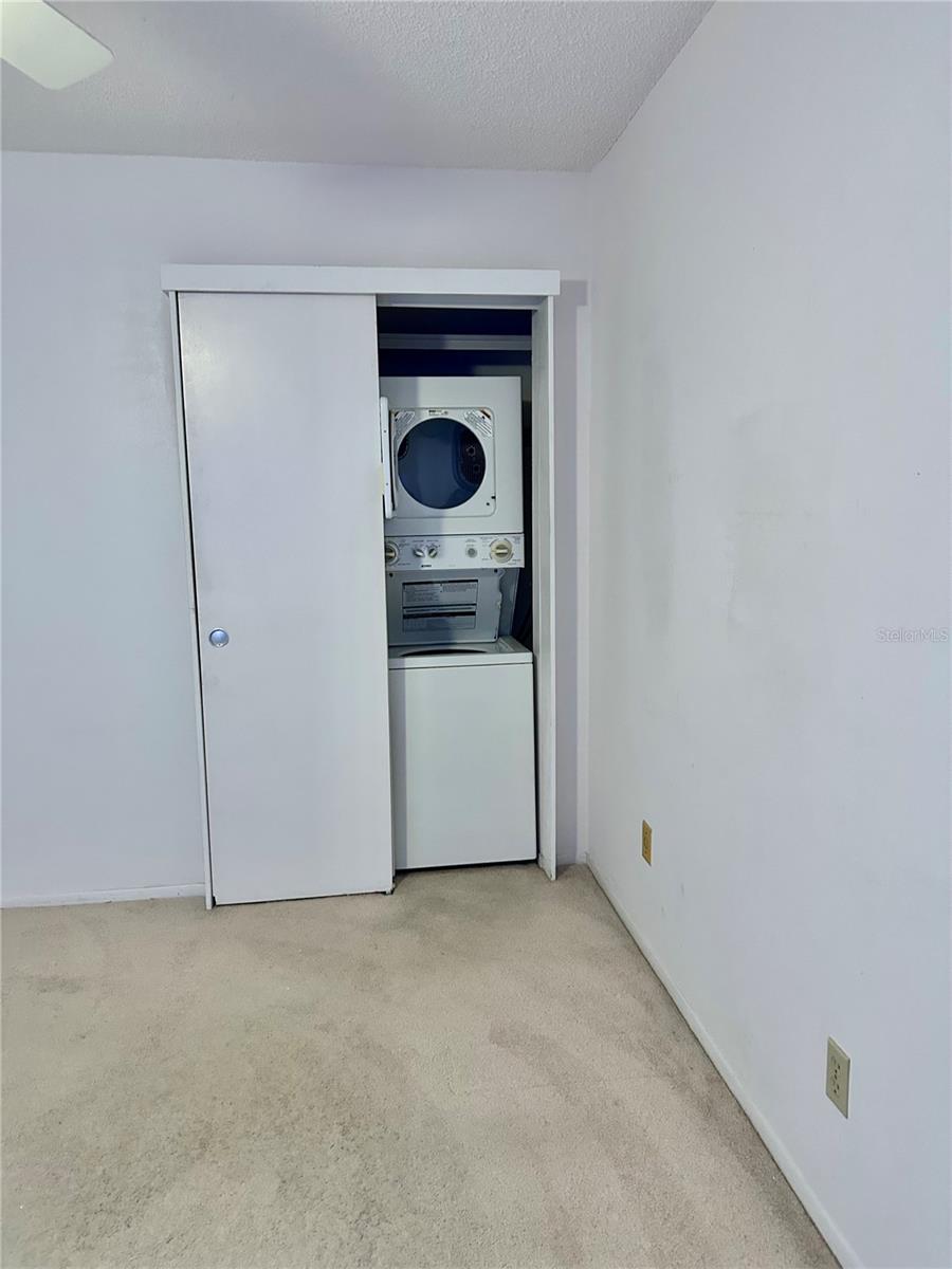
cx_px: 476
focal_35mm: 24
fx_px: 880
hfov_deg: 56.8
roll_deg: -1.1
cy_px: 634
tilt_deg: -8.5
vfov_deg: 71.6
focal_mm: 6.86
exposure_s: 1/60
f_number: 1.78
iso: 640
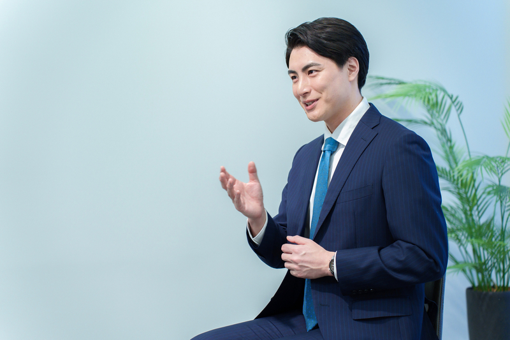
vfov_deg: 17.8
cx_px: 261
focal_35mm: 77
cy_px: 174
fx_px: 1087
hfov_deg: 26.4
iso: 400
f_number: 2.8
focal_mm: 75
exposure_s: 1/125
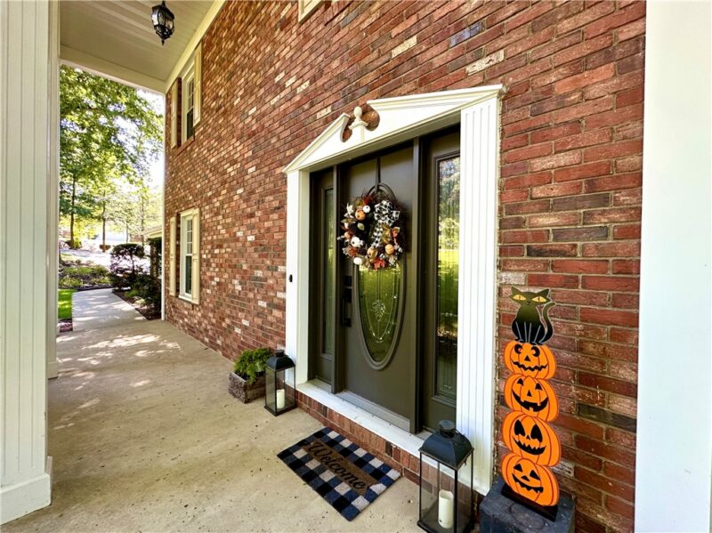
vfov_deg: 85.6
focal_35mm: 14
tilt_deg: -0.6
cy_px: 266
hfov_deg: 102.1
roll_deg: +1.1
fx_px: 288
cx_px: 356
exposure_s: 1/99
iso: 160
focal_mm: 2.22
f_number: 2.2
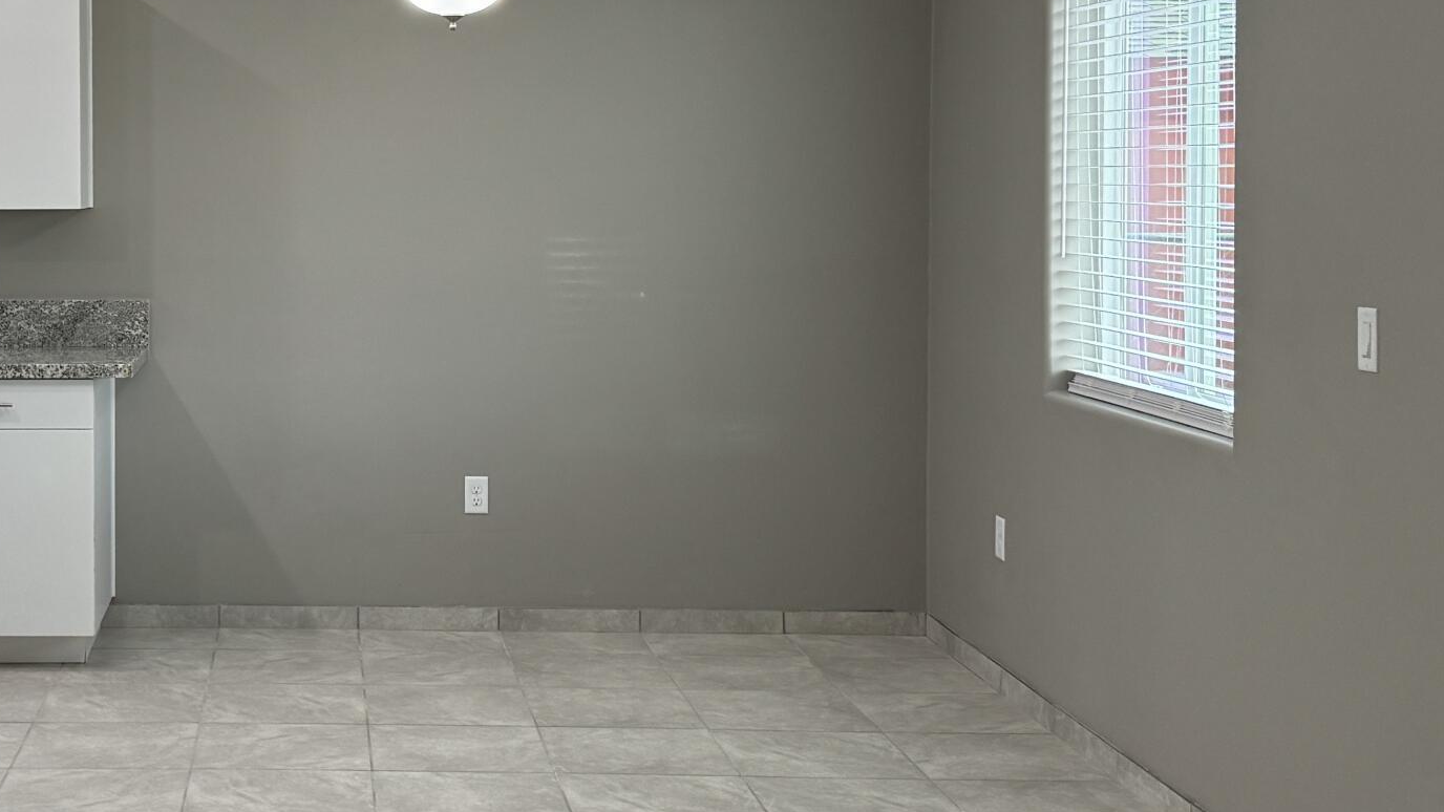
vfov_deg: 20.9
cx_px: 215
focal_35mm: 57
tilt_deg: -1.9
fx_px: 2182
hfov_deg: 35.0
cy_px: 223
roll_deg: +0.1
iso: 125
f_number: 1.78
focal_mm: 6.86
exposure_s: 1/120
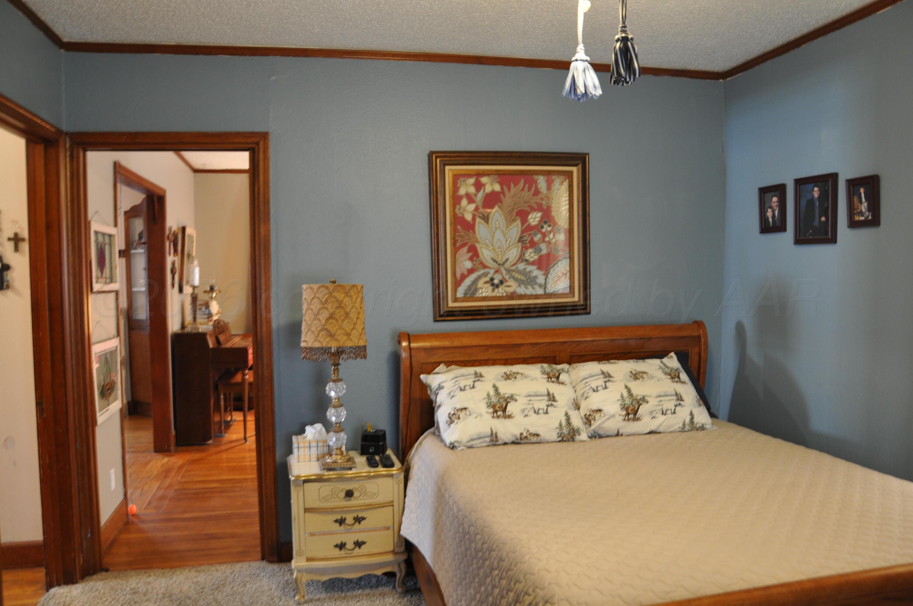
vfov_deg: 47.8
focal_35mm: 27
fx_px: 684
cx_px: 456
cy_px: 303
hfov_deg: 67.4
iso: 400
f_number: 5.6
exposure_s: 1/3
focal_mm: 18
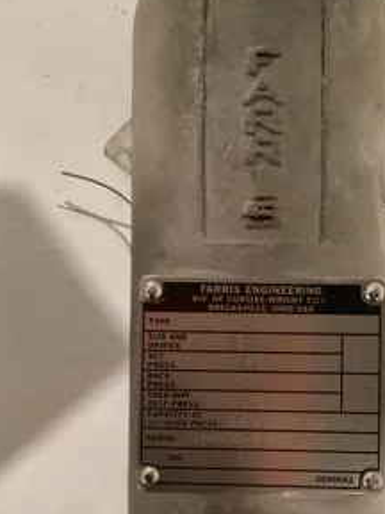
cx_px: 232
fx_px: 638
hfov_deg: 33.5
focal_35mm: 43
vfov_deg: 43.2
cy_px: 346
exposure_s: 1/30
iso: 640
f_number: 2.4
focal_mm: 3.3
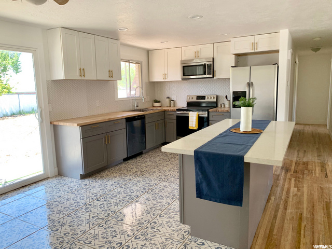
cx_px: 166
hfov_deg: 67.3
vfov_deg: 53.1
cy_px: 124
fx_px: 249
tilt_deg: -8.3
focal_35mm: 26
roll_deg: +1.4
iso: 64
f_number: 1.8
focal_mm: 4.25
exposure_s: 1/121
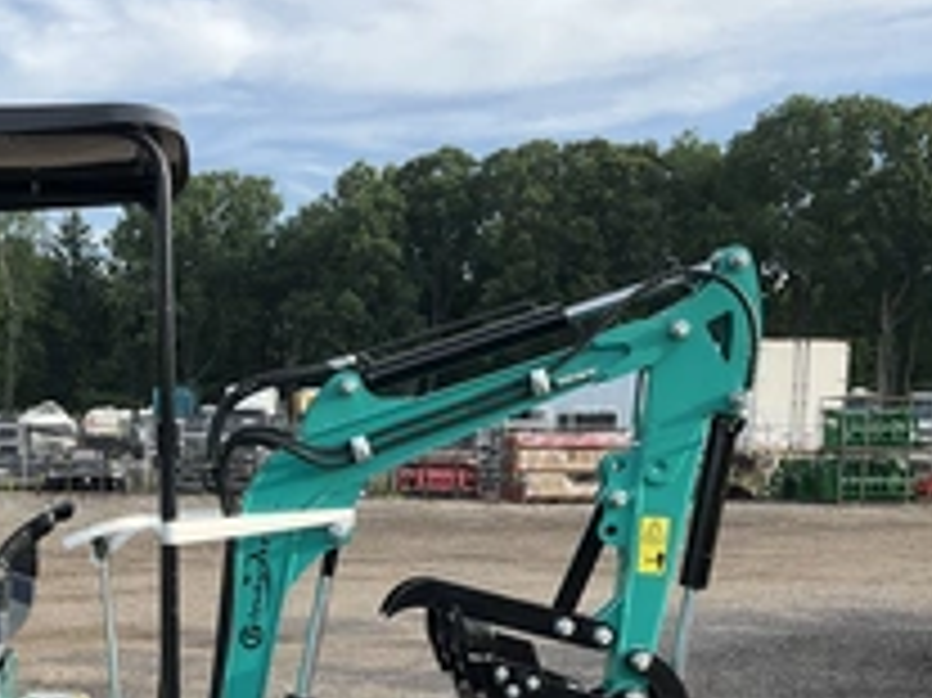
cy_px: 626
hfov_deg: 33.1
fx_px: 1507
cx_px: 144
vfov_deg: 25.3
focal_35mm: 56
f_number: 1.8
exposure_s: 1/551
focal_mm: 3
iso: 25
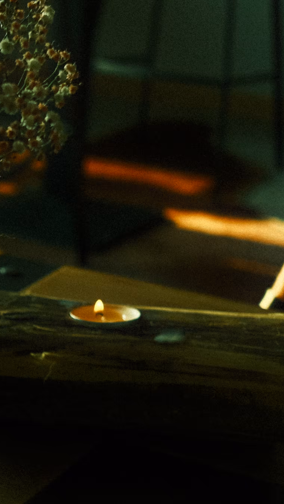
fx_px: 1325
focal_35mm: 99
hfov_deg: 11.2
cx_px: -271
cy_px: 340
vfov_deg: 21.5
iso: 1000
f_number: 3.6
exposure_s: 1/500
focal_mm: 27
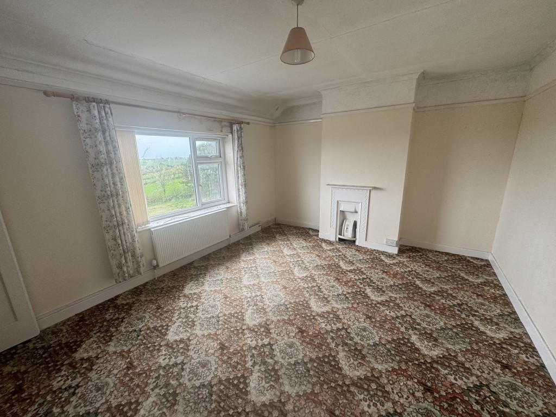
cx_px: 278
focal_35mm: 14
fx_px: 225
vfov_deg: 85.7
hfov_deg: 102.1
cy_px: 208
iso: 64
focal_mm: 2.22
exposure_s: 1/99
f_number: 2.2
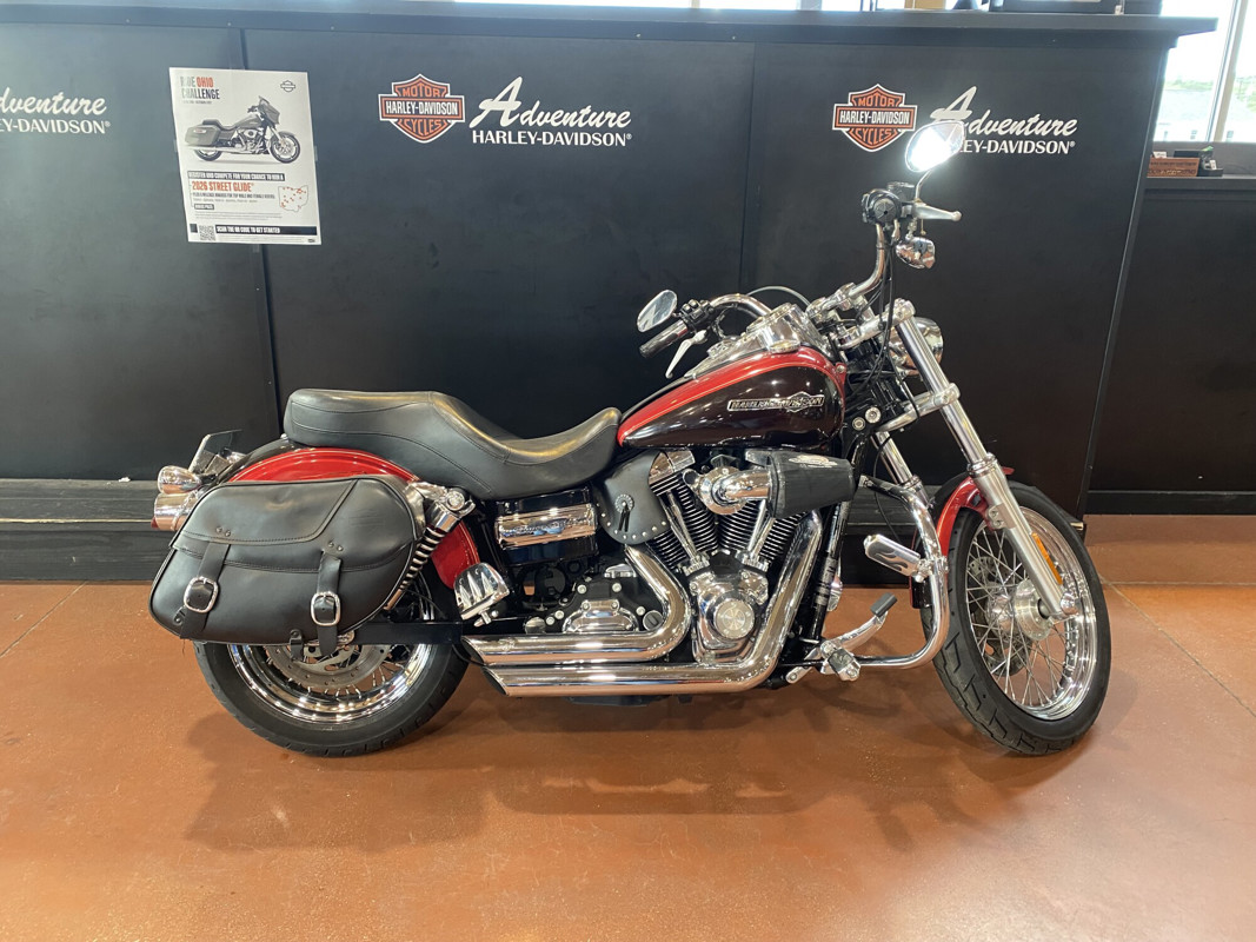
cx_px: 628
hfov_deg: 67.3
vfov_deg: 53.1
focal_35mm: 26
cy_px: 471
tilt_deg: -19.5
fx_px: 943
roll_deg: -1.4
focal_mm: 4.25
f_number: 1.8
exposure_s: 1/60
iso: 200
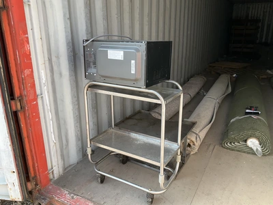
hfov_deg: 61.7
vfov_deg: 48.2
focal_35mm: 29
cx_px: 136
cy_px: 102
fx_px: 229
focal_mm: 3
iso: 20
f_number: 1.8
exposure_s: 1/190
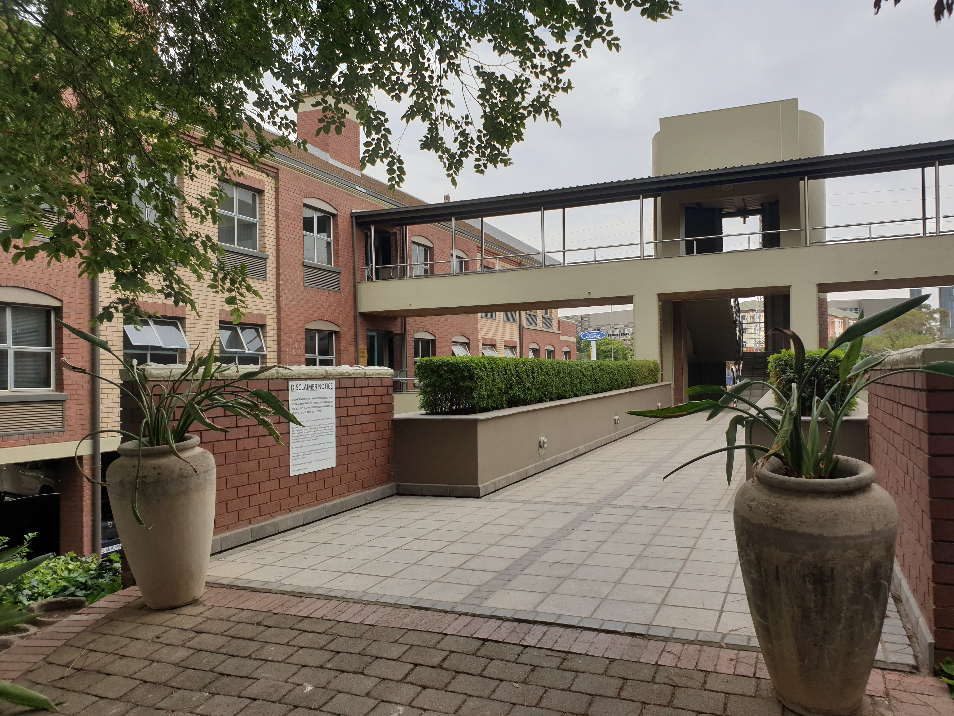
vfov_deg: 53.1
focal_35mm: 26
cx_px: 477
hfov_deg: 67.3
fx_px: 717
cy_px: 358
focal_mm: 4.3
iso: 50
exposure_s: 1/1109
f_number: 2.4
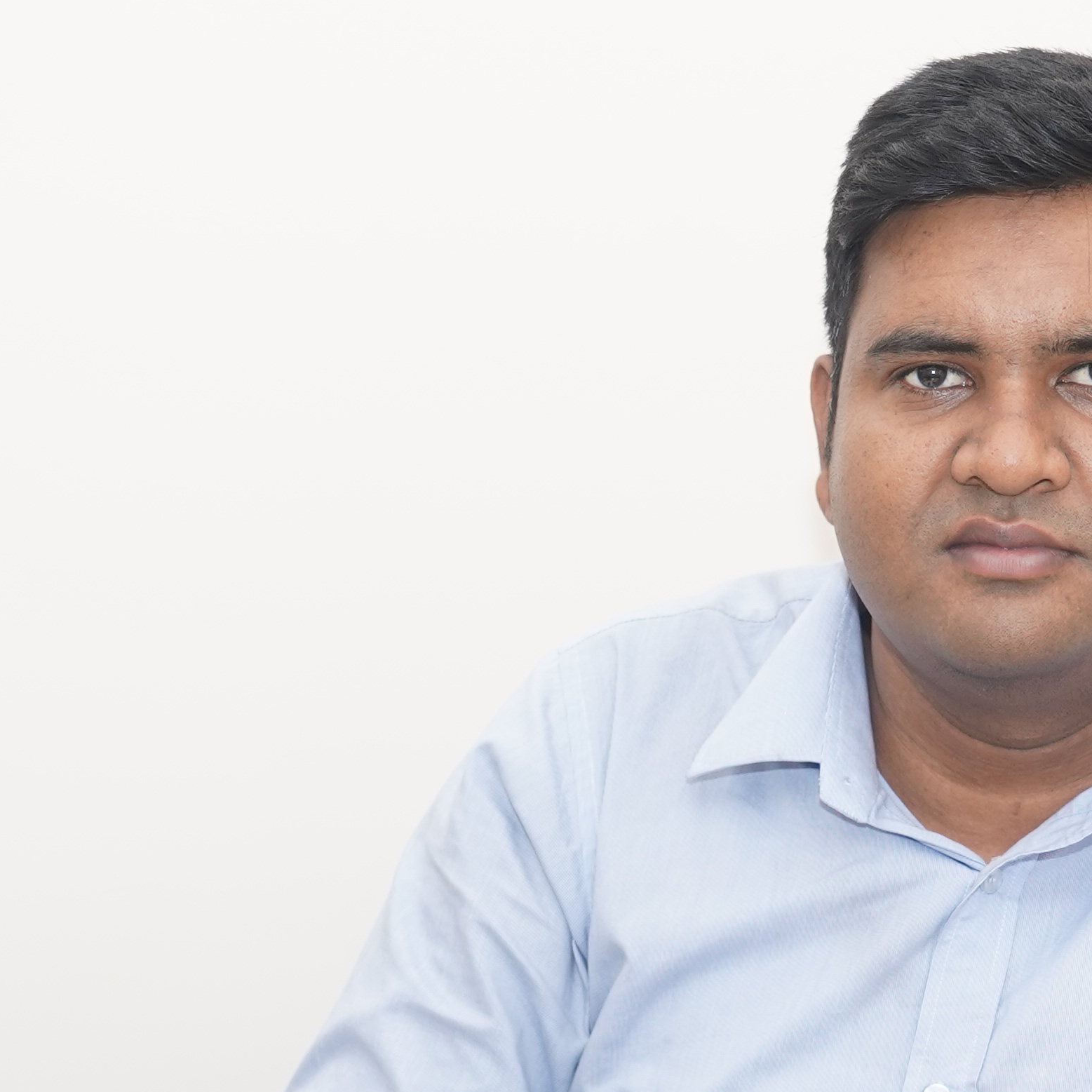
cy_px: 973
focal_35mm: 131
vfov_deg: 13.2
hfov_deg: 13.3
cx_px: 596
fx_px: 4675
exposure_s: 1/200
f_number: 4.5
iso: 500
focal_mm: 40
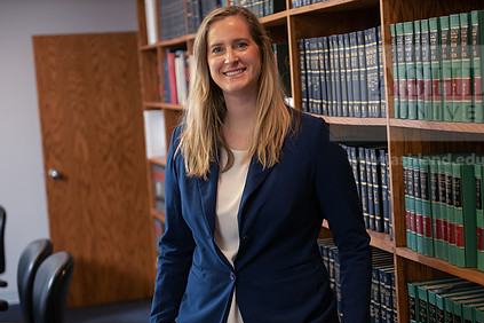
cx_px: 295
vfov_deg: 16.1
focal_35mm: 85
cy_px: 184
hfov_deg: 23.9
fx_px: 1143
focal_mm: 62
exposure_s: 1/125
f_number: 3.2
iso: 800
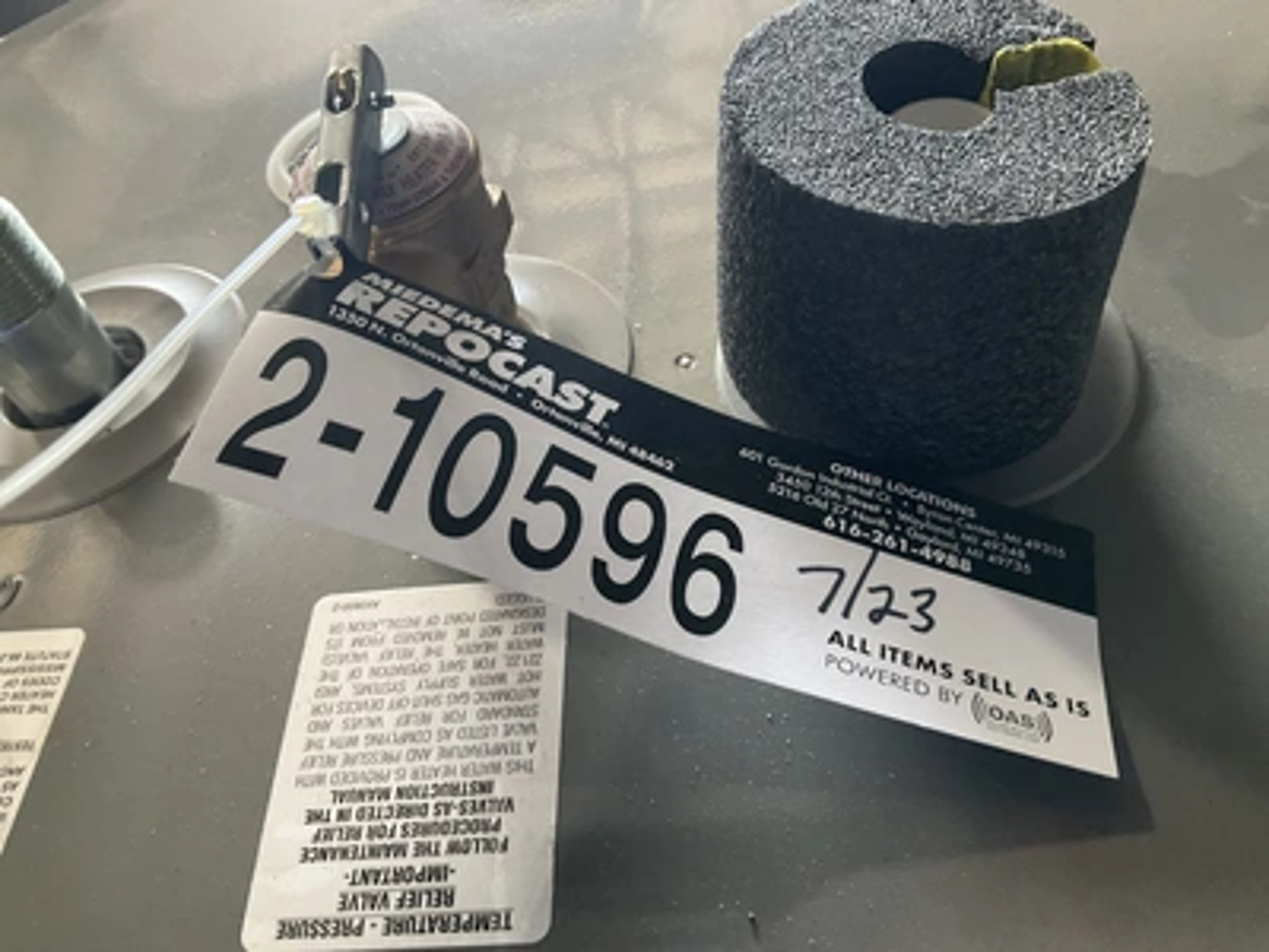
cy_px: 476
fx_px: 1063
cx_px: 634
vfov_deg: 48.2
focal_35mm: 29
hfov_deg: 61.7
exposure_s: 1/60
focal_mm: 3
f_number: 1.8
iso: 100
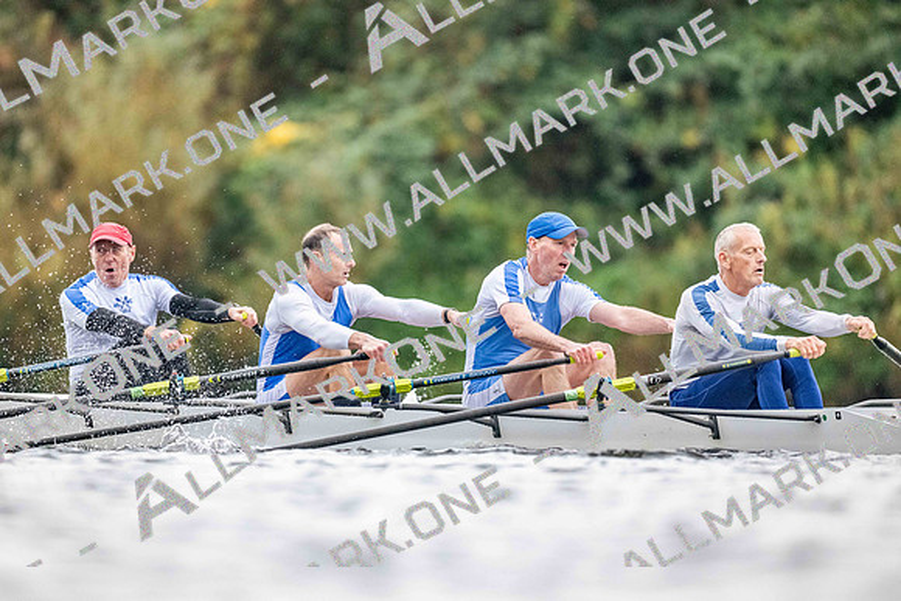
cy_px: 300
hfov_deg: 3.4
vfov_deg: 2.3
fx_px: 15019
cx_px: 450
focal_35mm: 600
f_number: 4
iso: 6400
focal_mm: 600
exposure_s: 1/2500
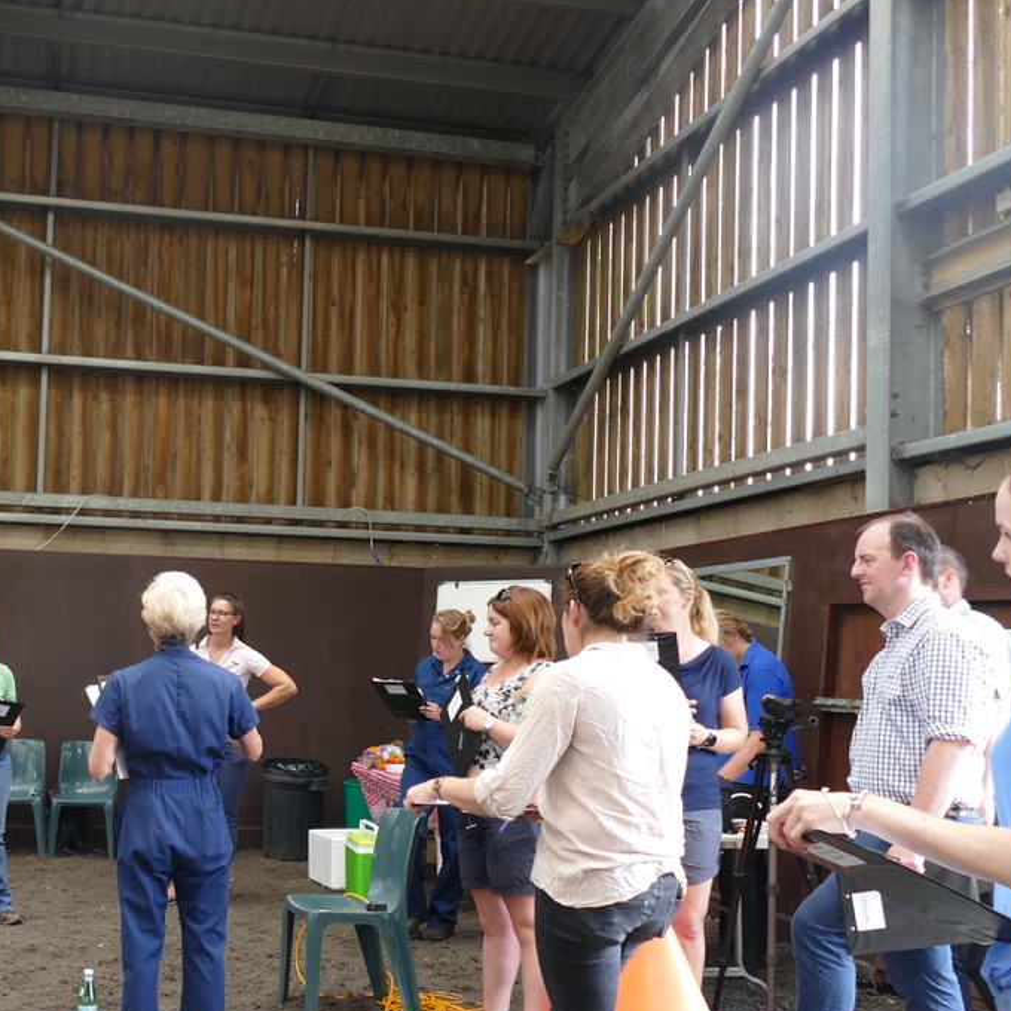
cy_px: 619
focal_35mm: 40
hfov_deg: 40.8
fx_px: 1322
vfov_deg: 41.6
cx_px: 272
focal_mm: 9.12
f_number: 2.8
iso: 160
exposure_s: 1/60
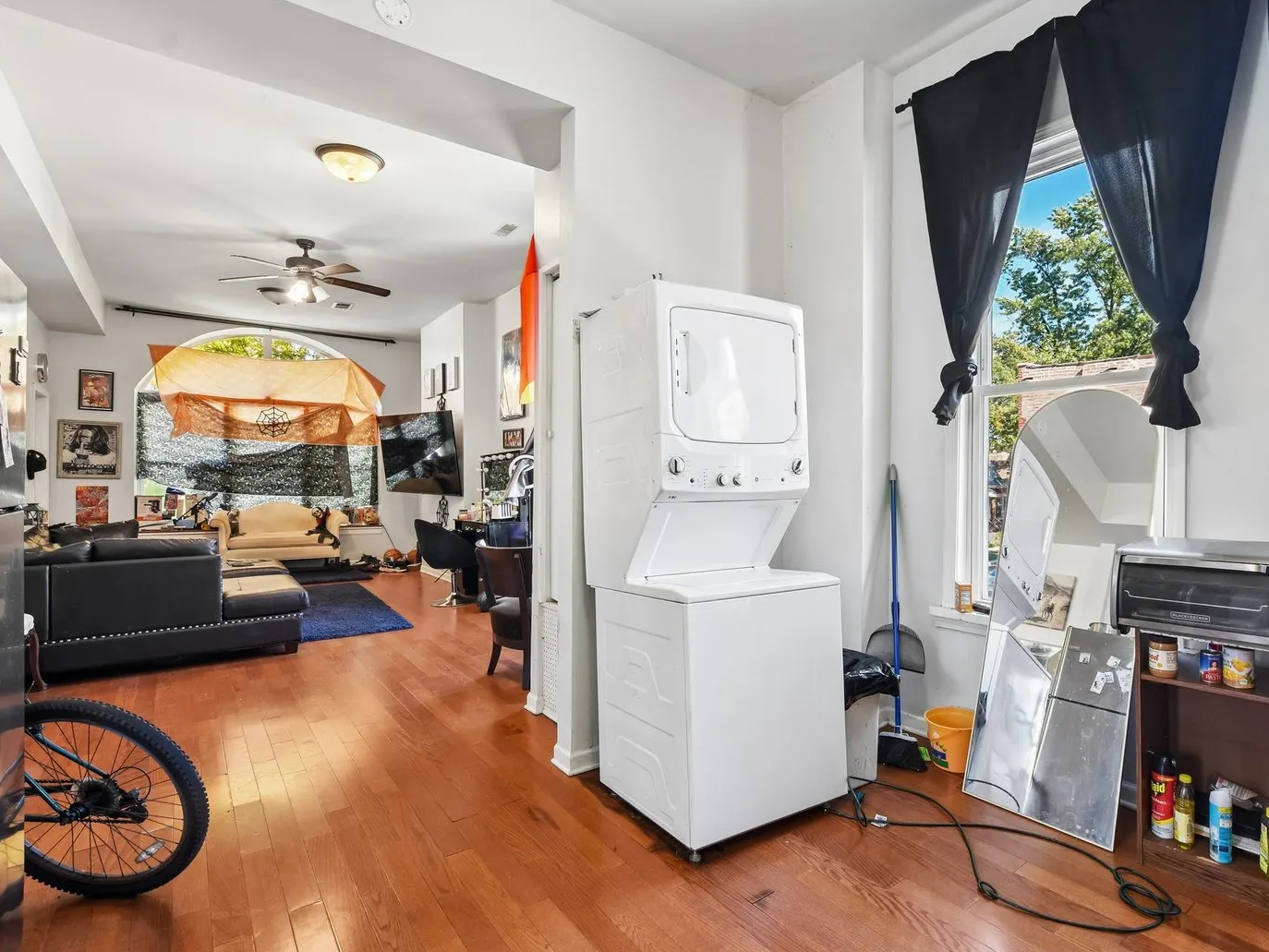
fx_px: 623
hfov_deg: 90.8
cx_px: 683
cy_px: 488
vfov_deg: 74.7
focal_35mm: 17
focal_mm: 10
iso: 400
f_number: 8
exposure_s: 1/20
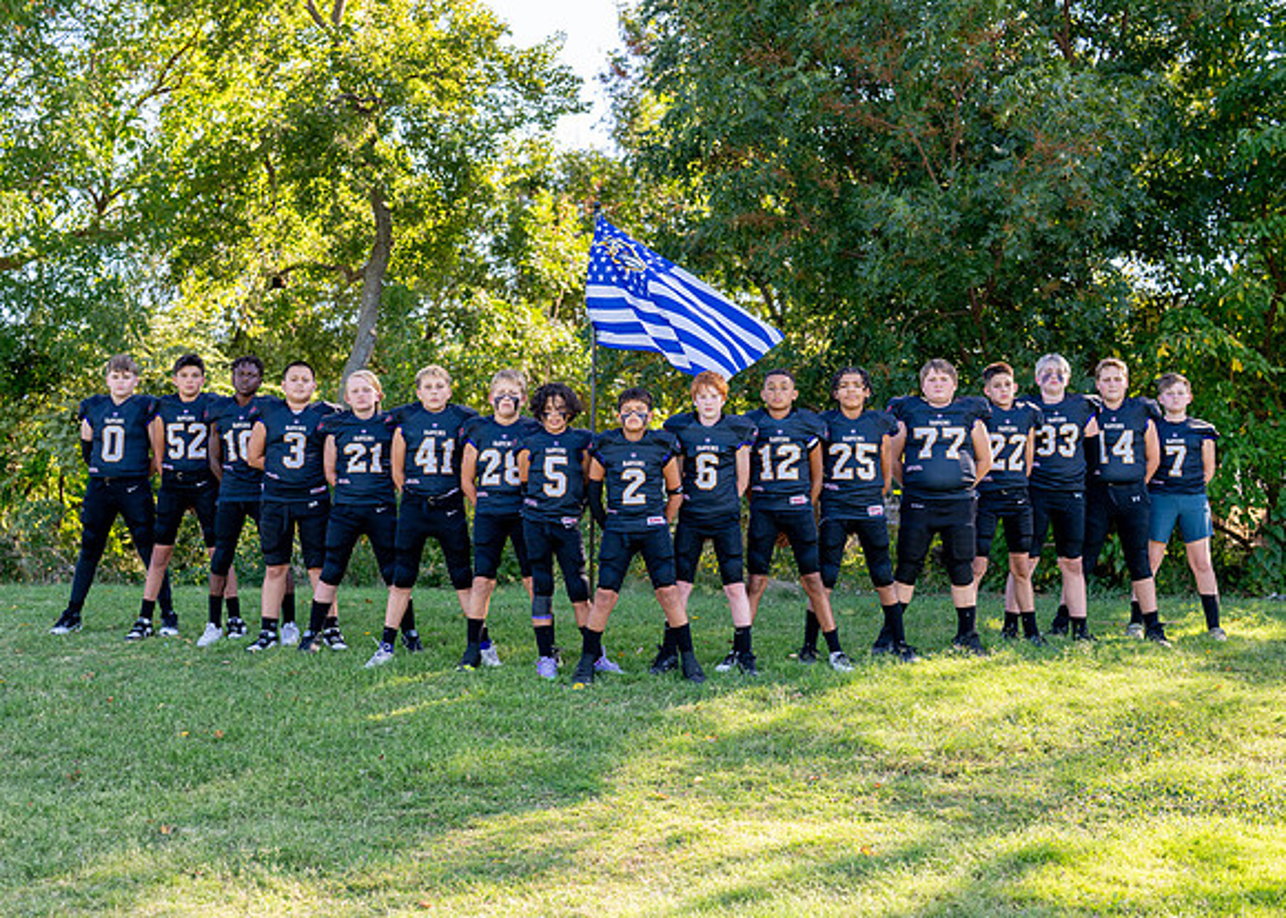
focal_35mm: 60
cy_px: 505
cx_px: 599
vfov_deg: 23.6
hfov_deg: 32.6
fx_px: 2196
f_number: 2.5
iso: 160
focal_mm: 50
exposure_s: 1/640
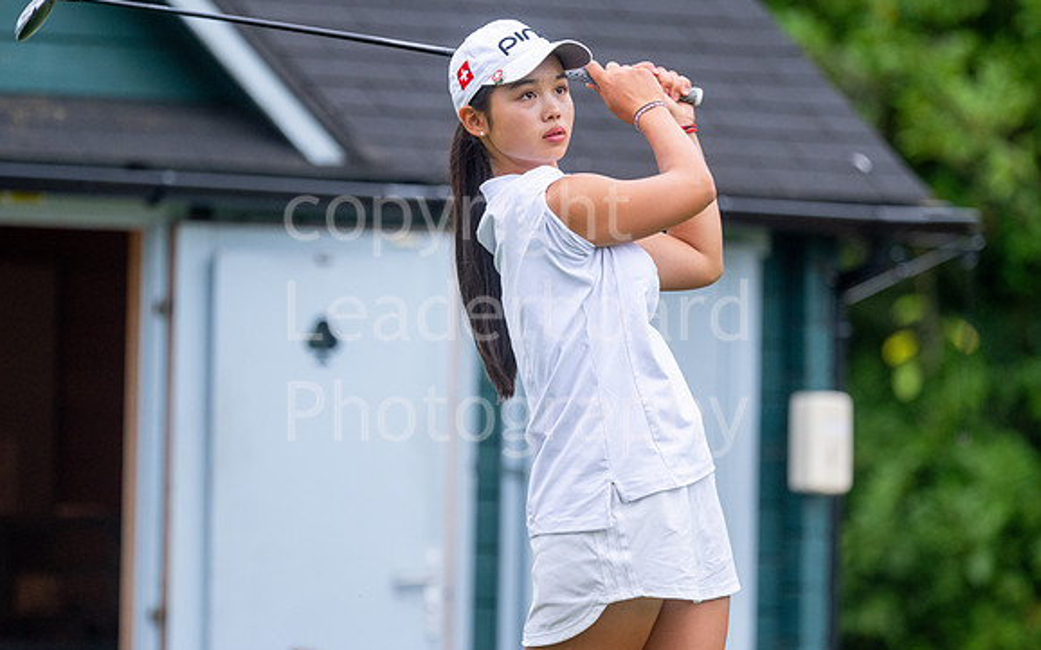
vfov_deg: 2.9
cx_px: 520
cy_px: 328
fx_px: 13048
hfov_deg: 4.6
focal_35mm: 460
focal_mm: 300
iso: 500
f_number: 4
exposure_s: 1/400
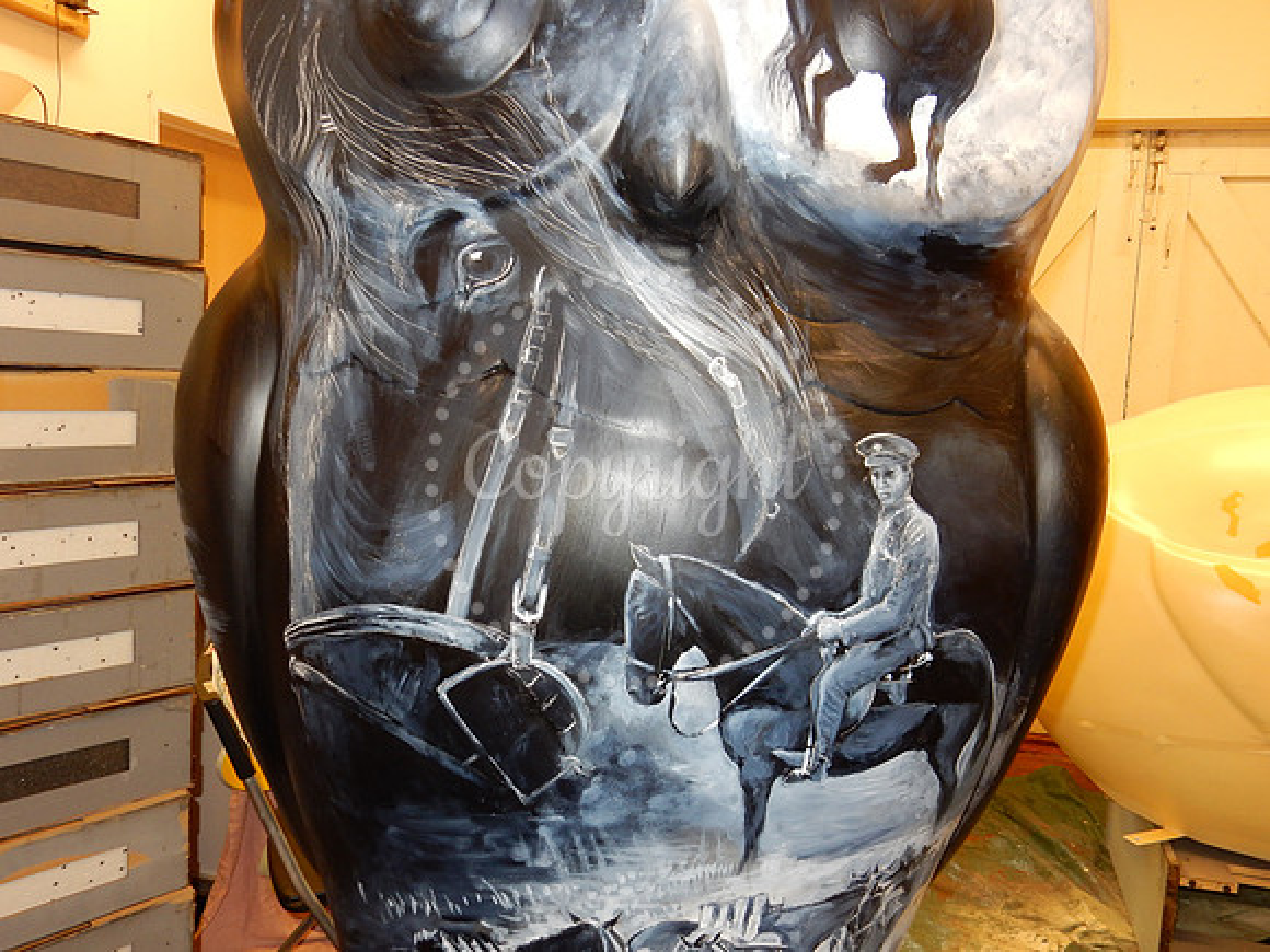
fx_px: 1101
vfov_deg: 46.8
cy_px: 476
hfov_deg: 60.0
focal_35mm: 30
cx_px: 635
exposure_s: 1/30
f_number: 4
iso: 200
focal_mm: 5.4
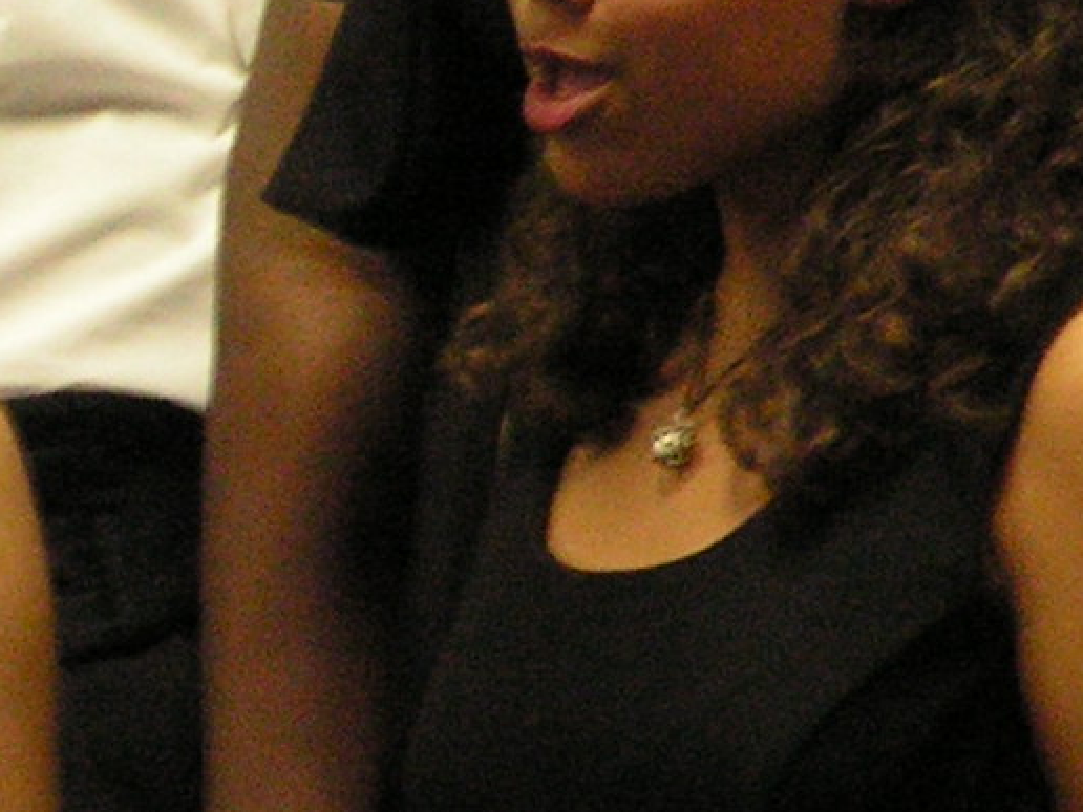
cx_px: -340
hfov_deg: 1.7
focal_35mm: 1141
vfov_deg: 1.3
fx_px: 35697
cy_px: 365
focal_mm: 43
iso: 200
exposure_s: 1/20
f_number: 3.2
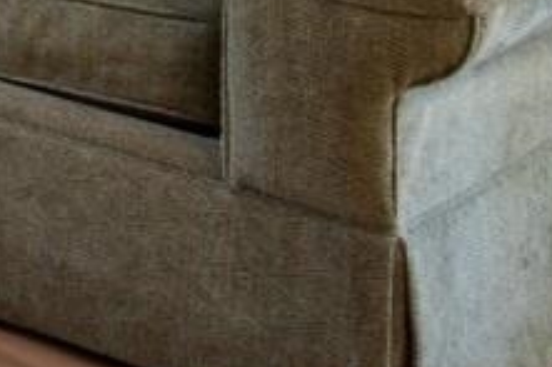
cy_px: -652
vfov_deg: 8.9
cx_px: -1106
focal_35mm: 132
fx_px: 2022
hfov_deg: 10.7
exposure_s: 1/10
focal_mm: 12
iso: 100
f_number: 4.8
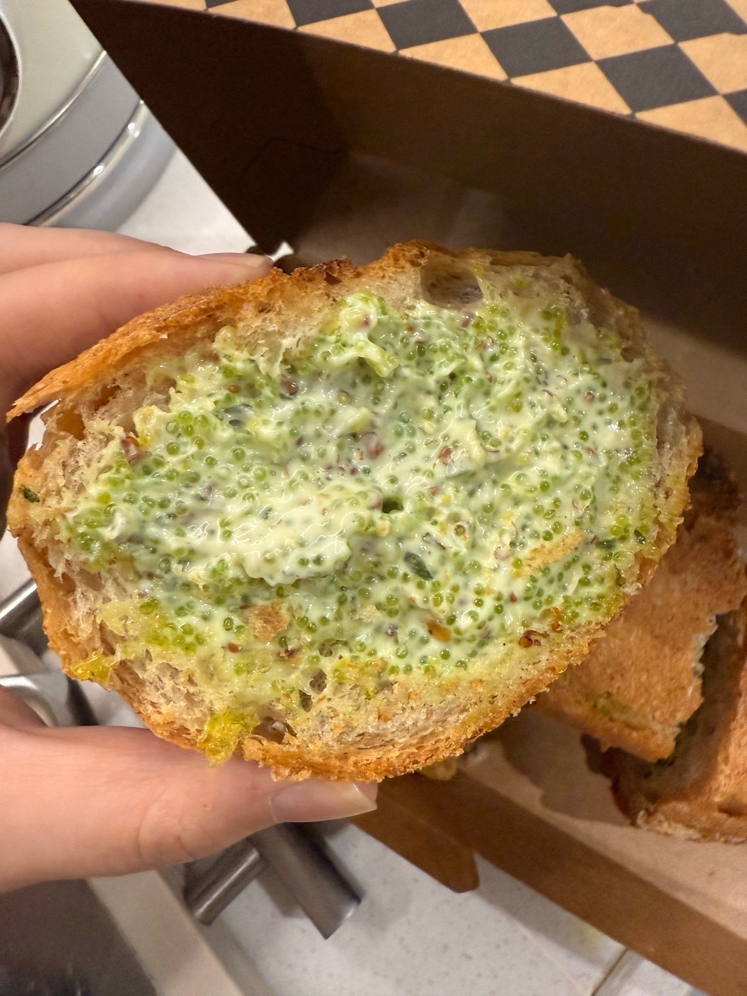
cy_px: 498
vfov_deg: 71.6
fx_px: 690
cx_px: 374
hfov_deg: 56.8
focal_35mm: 24
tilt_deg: -68.3
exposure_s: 1/50
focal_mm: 2.22
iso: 400
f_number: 2.2
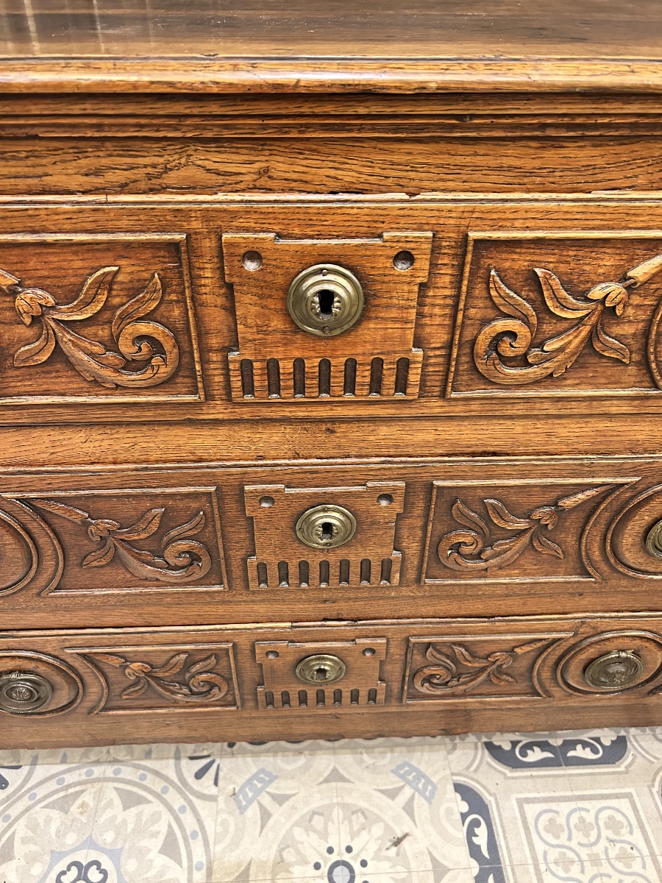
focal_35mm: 26
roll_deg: -1.5
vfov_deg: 67.3
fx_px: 663
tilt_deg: -38.0
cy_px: 442
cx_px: 331
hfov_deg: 53.1
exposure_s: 1/50
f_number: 1.5
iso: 400
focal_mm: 5.7
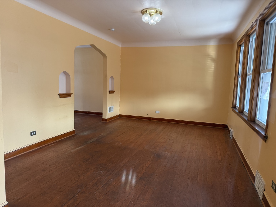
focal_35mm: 24
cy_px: 104
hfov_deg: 71.6
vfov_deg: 56.8
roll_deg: -2.2
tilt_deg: -6.1
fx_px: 191
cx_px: 138
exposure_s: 1/60
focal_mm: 6.76
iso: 160
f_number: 1.78
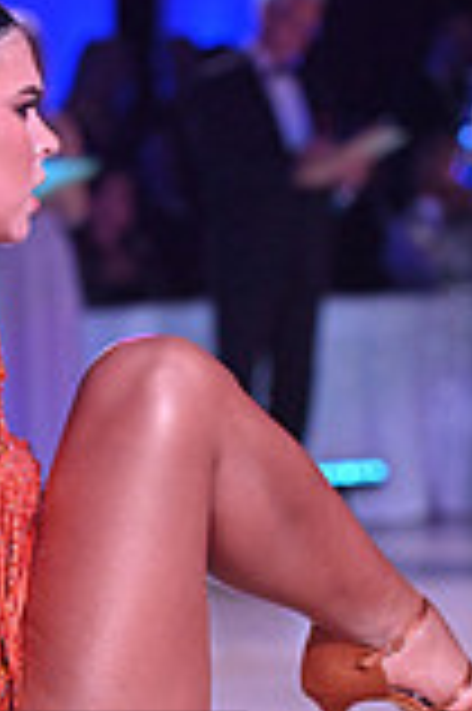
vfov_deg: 5.1
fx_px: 7962
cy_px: 864
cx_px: -371
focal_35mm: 404
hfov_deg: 3.4
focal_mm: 110
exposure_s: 1/500
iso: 4000
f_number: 5
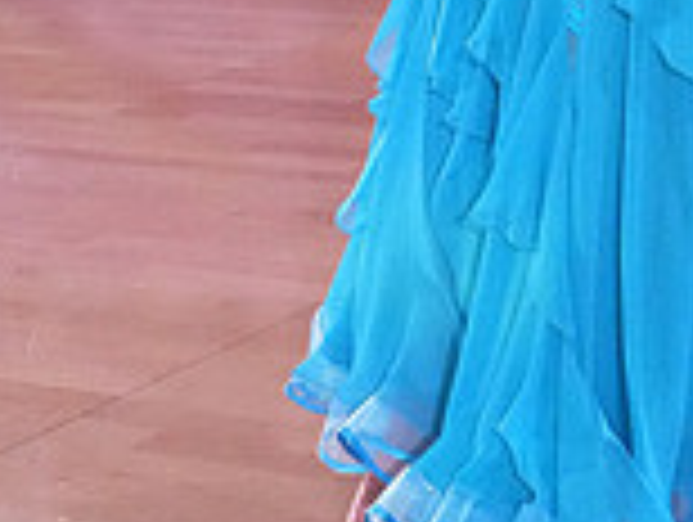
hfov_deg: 13.7
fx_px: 2827
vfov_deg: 9.9
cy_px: -459
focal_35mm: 141
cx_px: 749
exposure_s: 1/320
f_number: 7.1
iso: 8000
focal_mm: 26
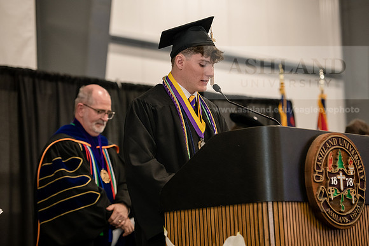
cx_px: 184
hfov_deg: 17.1
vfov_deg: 11.4
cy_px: 123
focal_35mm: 120
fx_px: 1230
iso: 2500
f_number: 4
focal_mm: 120
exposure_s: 1/200
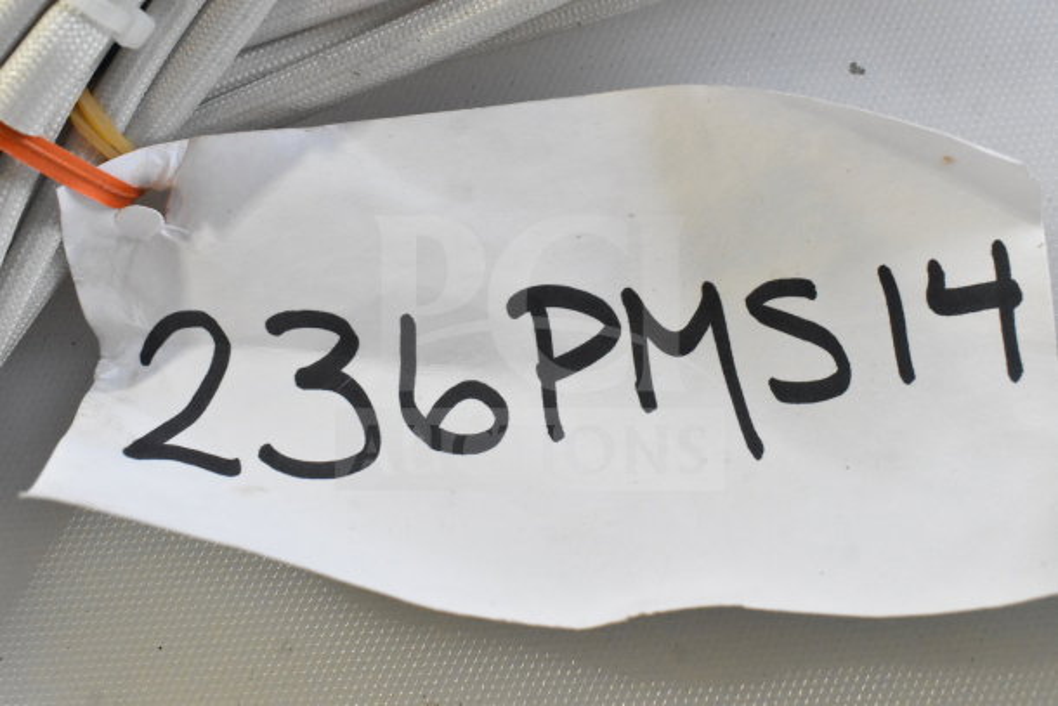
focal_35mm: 45
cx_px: 529
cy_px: 353
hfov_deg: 43.6
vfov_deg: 29.9
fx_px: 1323
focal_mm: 30
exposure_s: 1/400
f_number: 10
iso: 6400
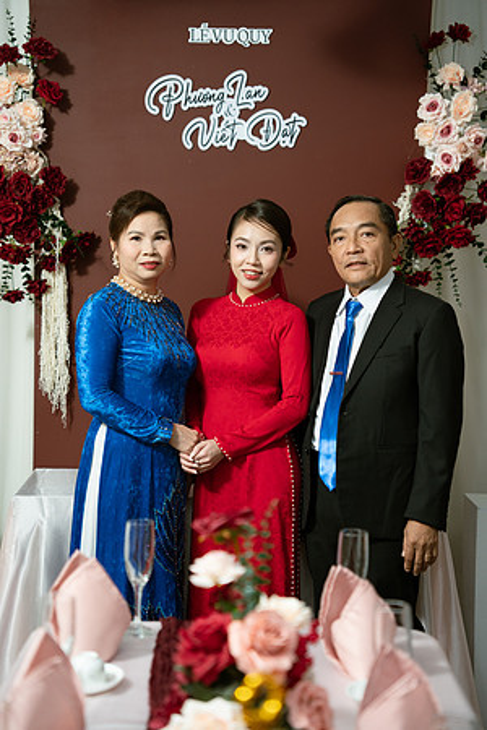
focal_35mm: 66
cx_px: 244
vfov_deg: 30.4
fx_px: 1345
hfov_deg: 20.5
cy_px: 365
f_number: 2.8
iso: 1250
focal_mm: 66.3
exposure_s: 1/200
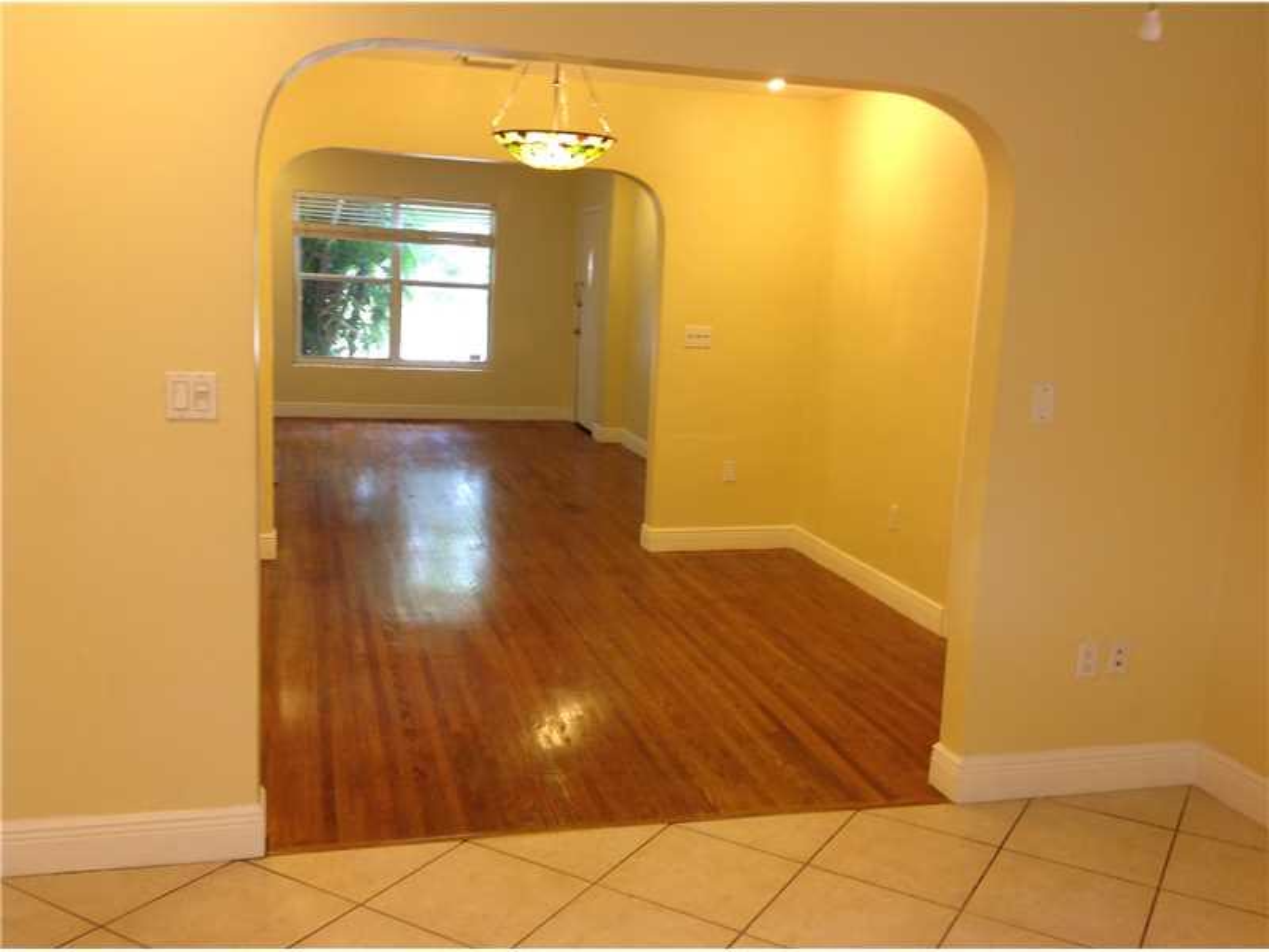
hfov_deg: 52.6
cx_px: 634
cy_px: 476
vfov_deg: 40.7
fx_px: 1283
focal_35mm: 35
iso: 50
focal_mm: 4.28
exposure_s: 1/15
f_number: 2.4
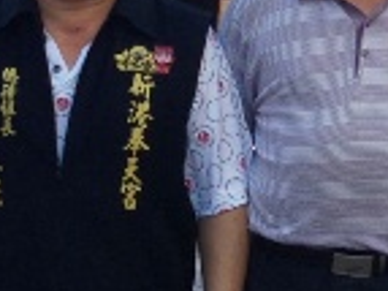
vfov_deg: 9.9
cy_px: -41
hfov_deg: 12.7
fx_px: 1657
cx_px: 570
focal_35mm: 148
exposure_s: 1/235
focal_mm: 4.13
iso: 50
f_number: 2.4
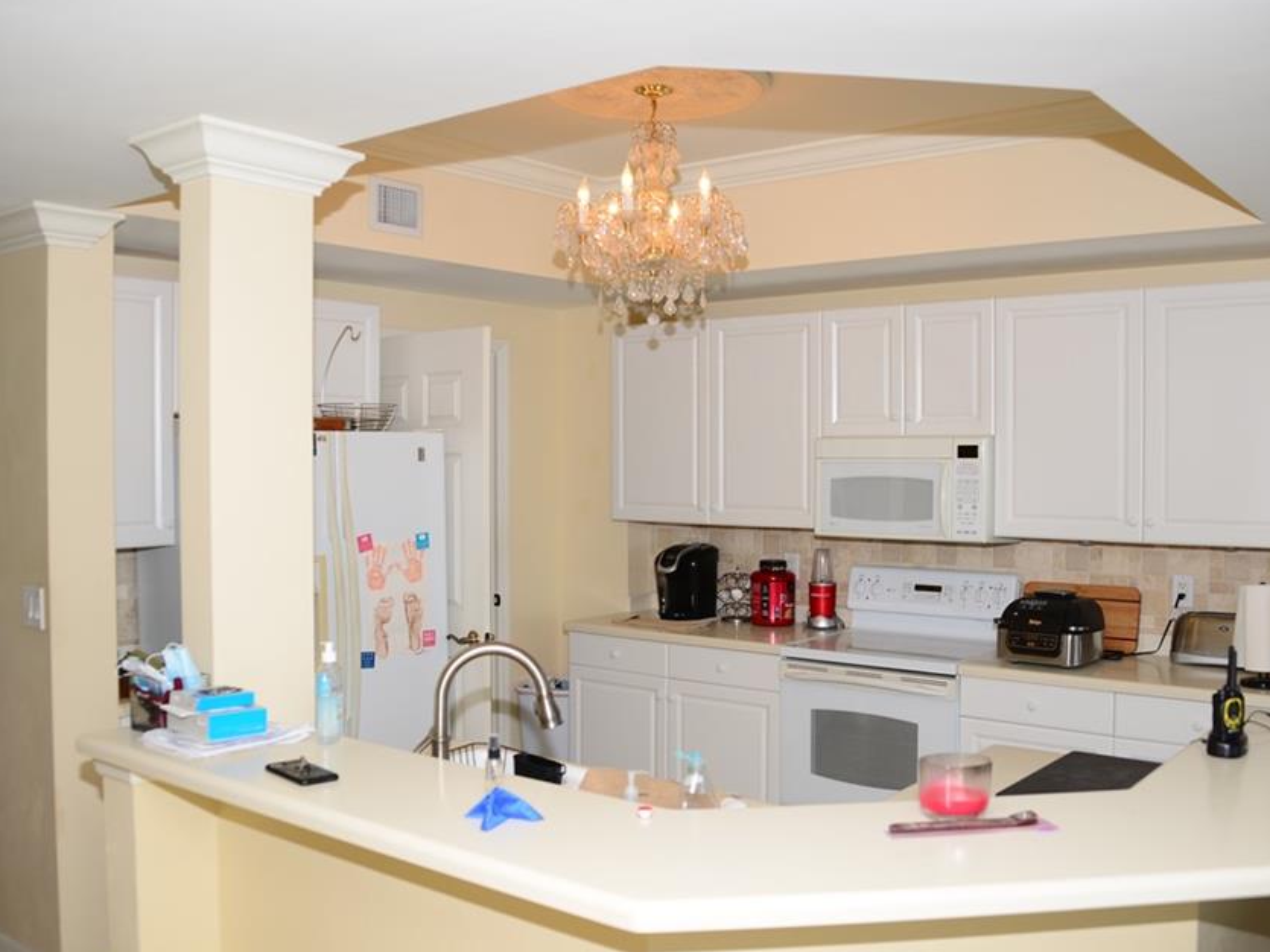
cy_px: 485
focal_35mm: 33
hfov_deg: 55.3
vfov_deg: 42.9
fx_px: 1211
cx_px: 677
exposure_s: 1/60
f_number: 4
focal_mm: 28
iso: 100
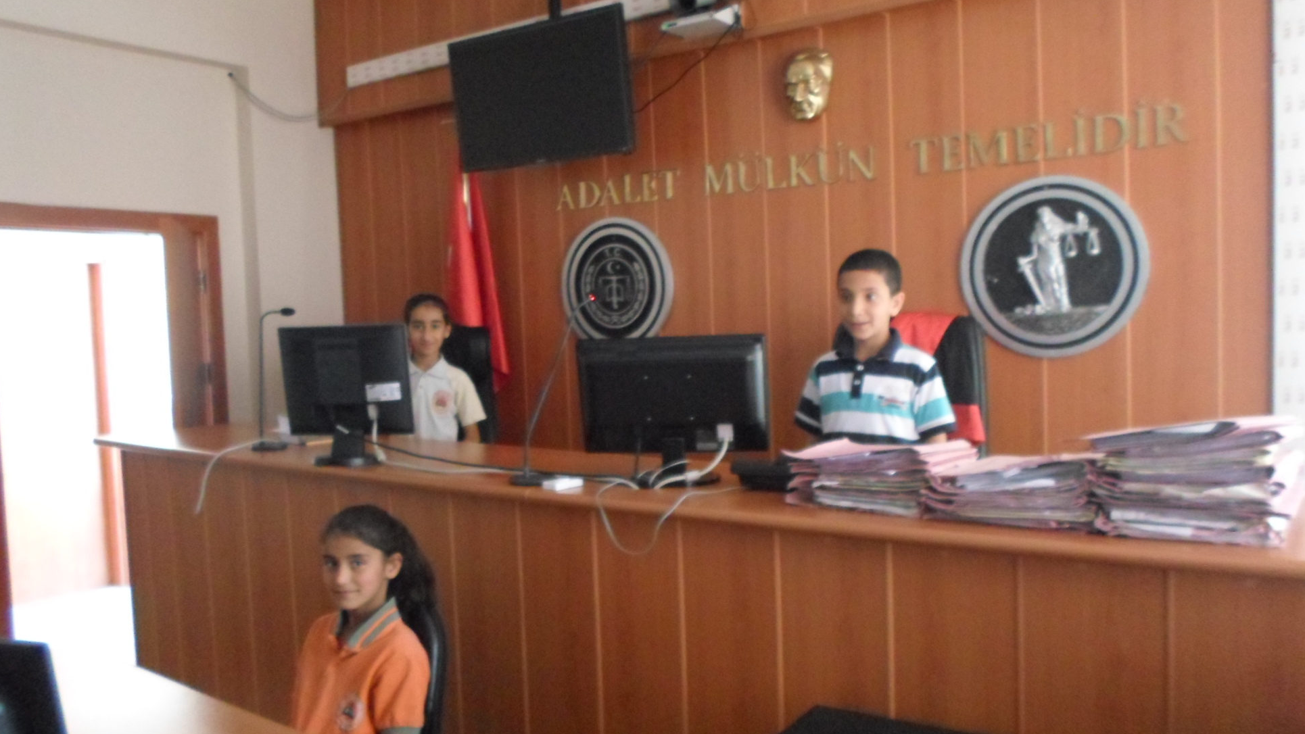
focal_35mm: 28
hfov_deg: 67.9
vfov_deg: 41.5
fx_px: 969
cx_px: 647
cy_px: 375
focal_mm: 4.5
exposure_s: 1/20
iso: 400
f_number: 2.5
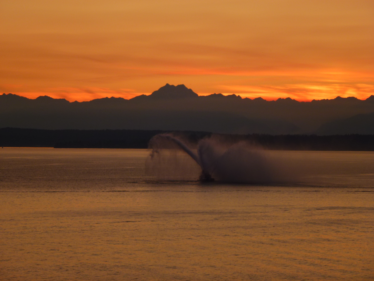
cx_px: 187
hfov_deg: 11.8
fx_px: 1815
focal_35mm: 168
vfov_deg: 8.8
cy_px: 140
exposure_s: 1/40
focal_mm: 30.1
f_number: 5.4
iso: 100
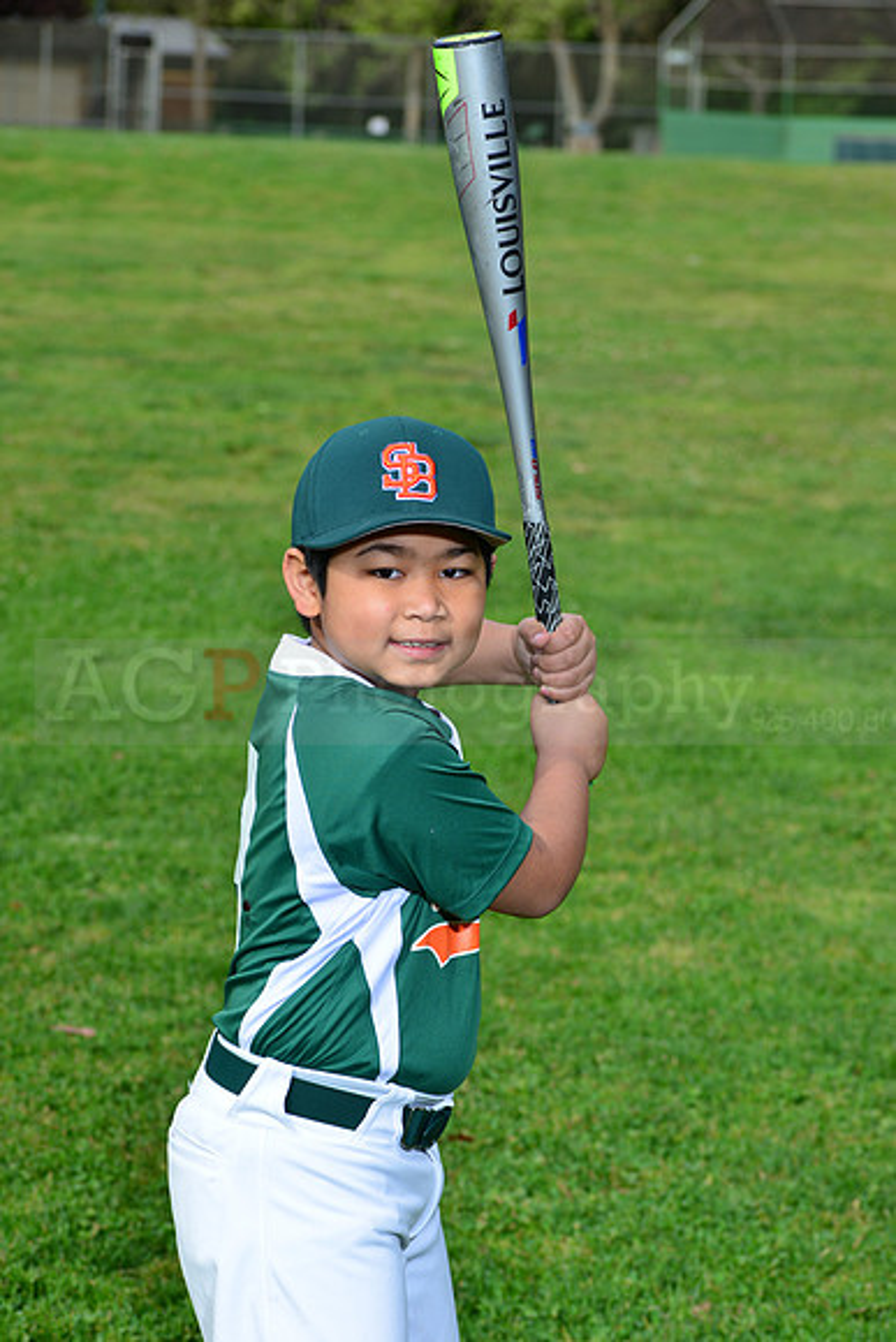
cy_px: 671
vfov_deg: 18.6
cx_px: 448
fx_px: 4104
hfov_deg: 12.5
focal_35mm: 110
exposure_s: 1/200
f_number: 10
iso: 200
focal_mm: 110
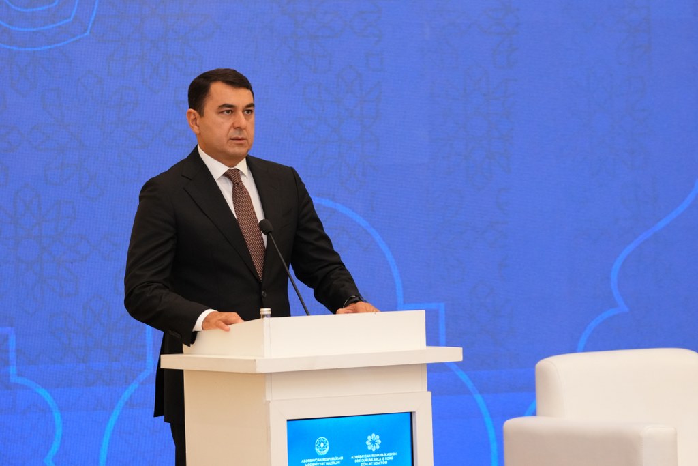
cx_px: 349
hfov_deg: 12.8
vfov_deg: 8.6
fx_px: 3102
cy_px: 233
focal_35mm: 160
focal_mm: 107
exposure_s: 1/160
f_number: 3.2
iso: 2500
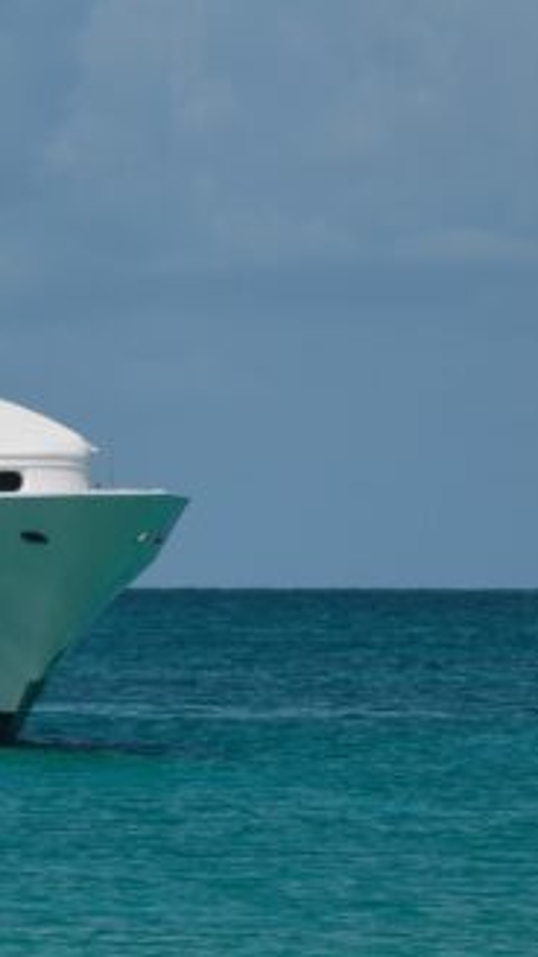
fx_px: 9818
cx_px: -518
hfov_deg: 3.1
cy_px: 408
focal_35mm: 387
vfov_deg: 5.6
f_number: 13
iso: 100
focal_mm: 105
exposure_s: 1/250
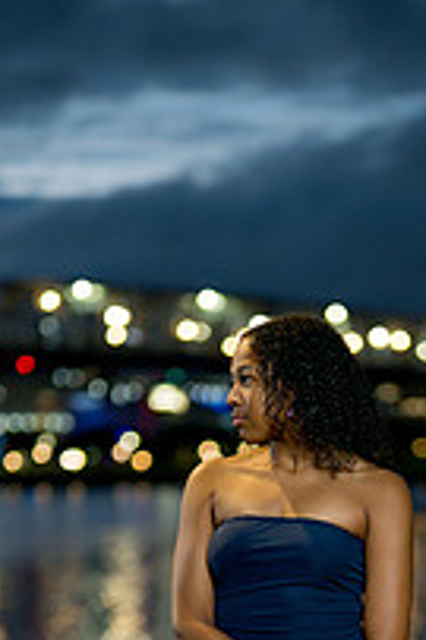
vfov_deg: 18.0
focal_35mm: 111
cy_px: 643
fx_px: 1973
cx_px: 297
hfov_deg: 12.3
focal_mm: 50
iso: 250
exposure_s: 1/80
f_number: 1.2
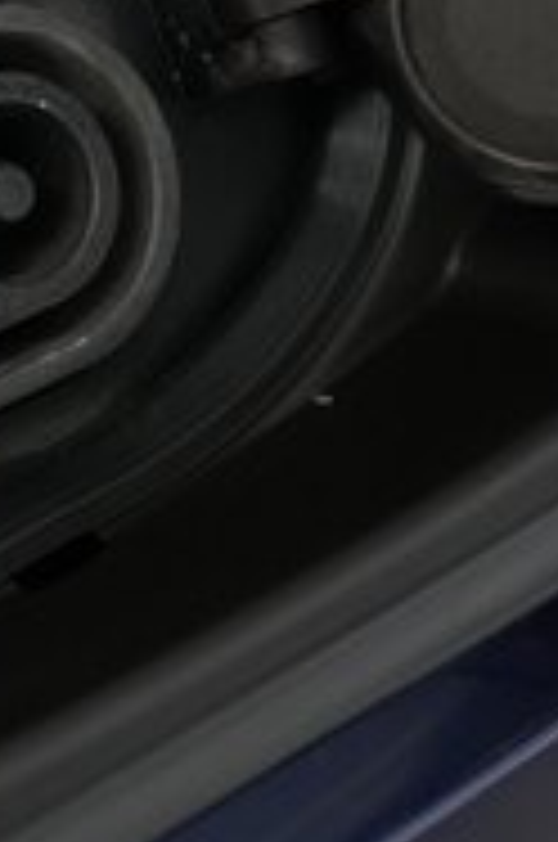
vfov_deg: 20.5
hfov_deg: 13.9
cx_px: -63
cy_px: -36
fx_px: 2240
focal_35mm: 96
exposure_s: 1/60
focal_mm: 28
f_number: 4
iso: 2500
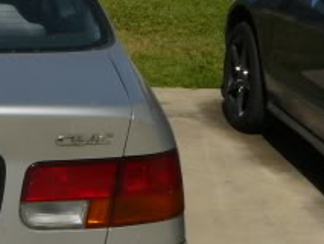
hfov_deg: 16.7
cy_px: 185
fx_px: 1011
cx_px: -152
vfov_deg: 13.7
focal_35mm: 108
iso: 100
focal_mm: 6
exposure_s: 1/500
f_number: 8
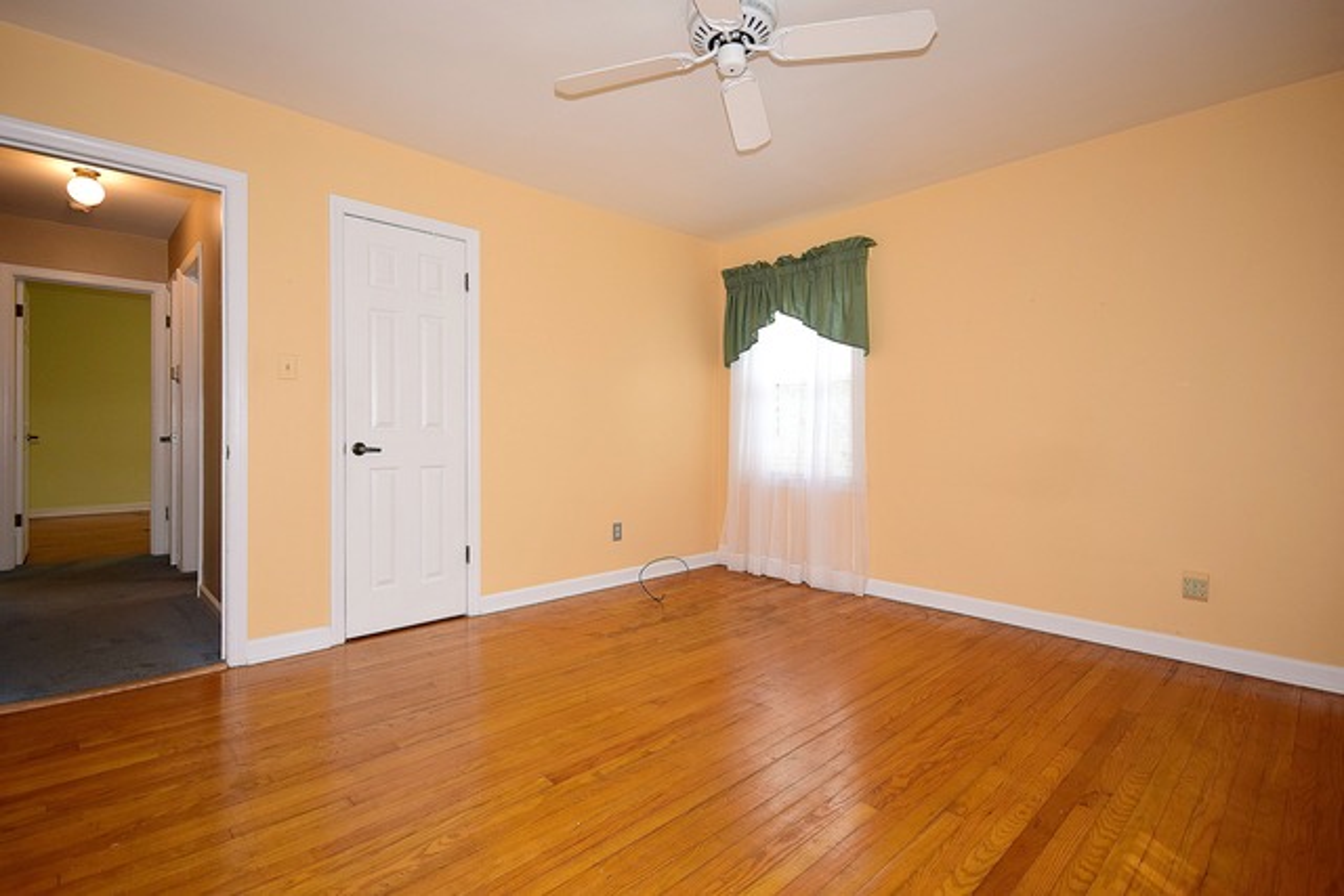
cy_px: 448
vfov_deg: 69.7
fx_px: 644
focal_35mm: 17
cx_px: 672
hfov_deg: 92.4
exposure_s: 1/60
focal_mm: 11.5
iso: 500
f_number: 6.3
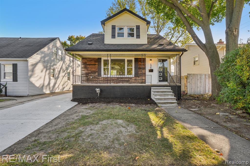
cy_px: 83
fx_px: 125
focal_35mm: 18
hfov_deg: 90.0
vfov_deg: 67.3
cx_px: 125
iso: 100
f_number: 8
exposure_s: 1/45
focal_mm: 12
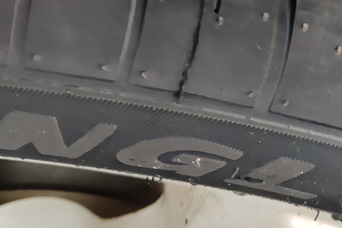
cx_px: 253
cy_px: -131
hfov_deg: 29.2
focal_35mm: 68
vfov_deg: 17.6
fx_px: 646
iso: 1000
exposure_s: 1/50
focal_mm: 6.12
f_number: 1.9
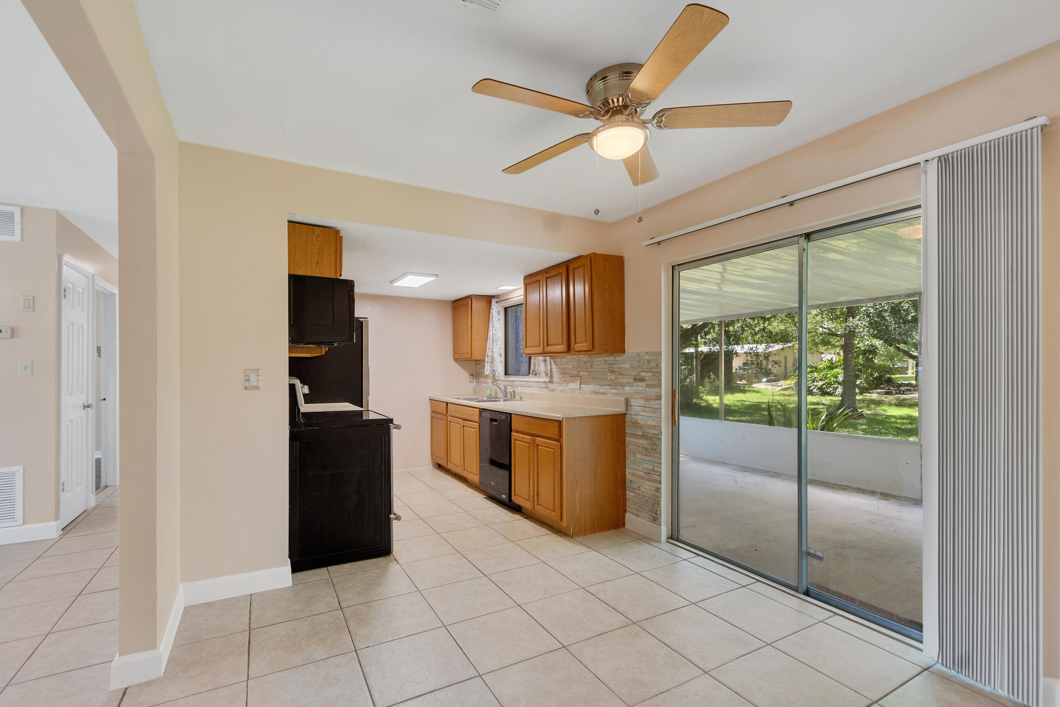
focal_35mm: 15
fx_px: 442
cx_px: 530
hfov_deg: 100.4
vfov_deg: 77.3
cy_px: 354
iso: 320
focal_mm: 10
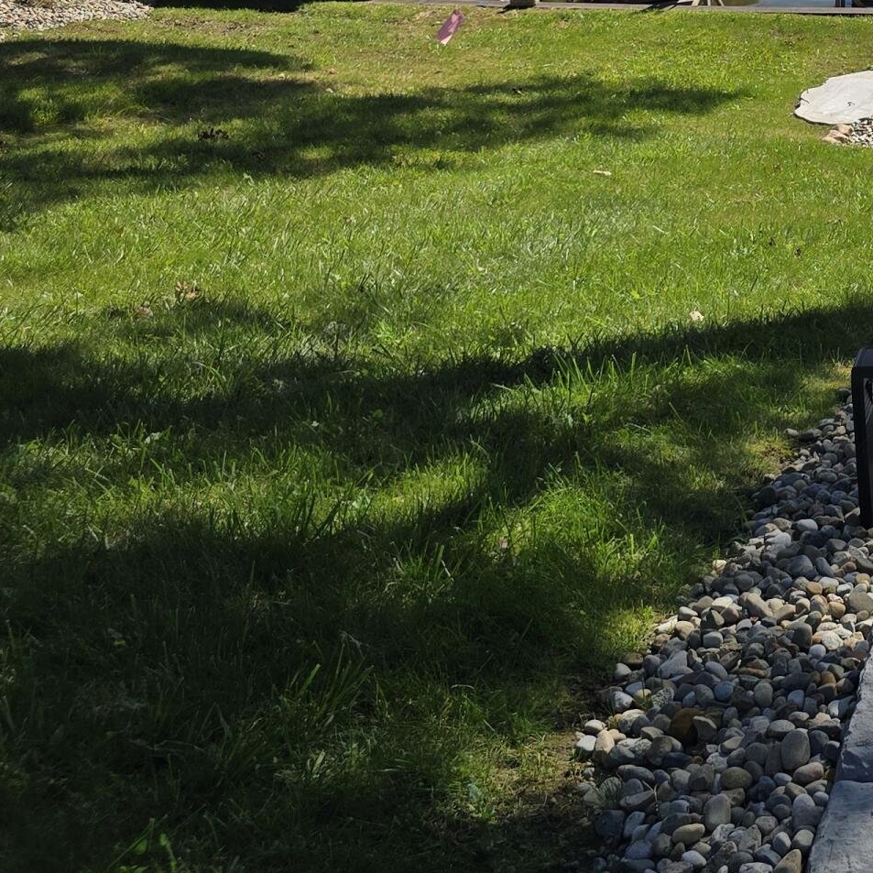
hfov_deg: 23.8
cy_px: -44
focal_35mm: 64
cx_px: 1119
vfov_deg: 25.3
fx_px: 1826
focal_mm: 6.3
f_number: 1.7
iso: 12
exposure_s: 1/909
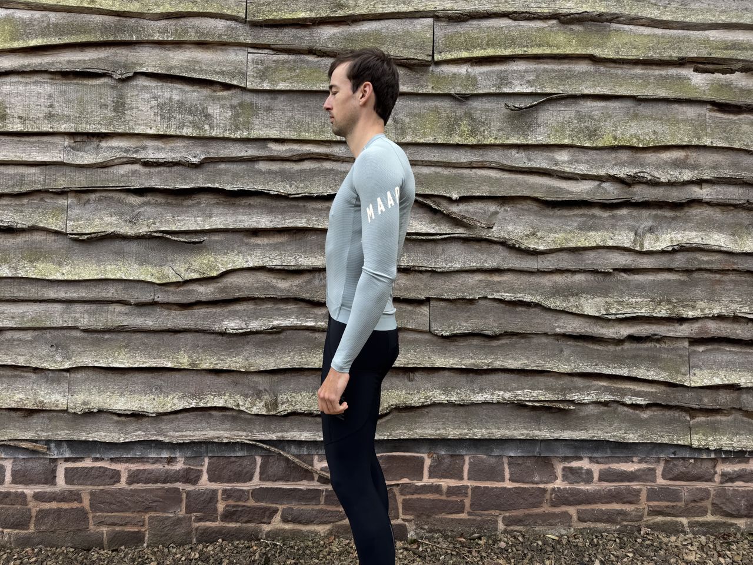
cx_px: 376
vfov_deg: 56.8
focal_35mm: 24
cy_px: 282
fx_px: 522
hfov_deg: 71.6
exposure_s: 1/582
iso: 80
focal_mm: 6.76
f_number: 1.78
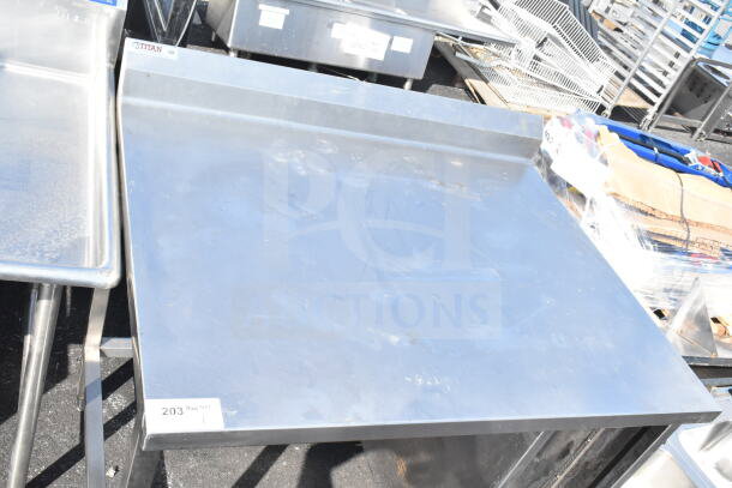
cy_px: 244
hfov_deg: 55.1
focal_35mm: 34
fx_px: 702
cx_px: 366
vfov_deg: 38.4
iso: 1600
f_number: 13
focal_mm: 23
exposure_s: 1/640
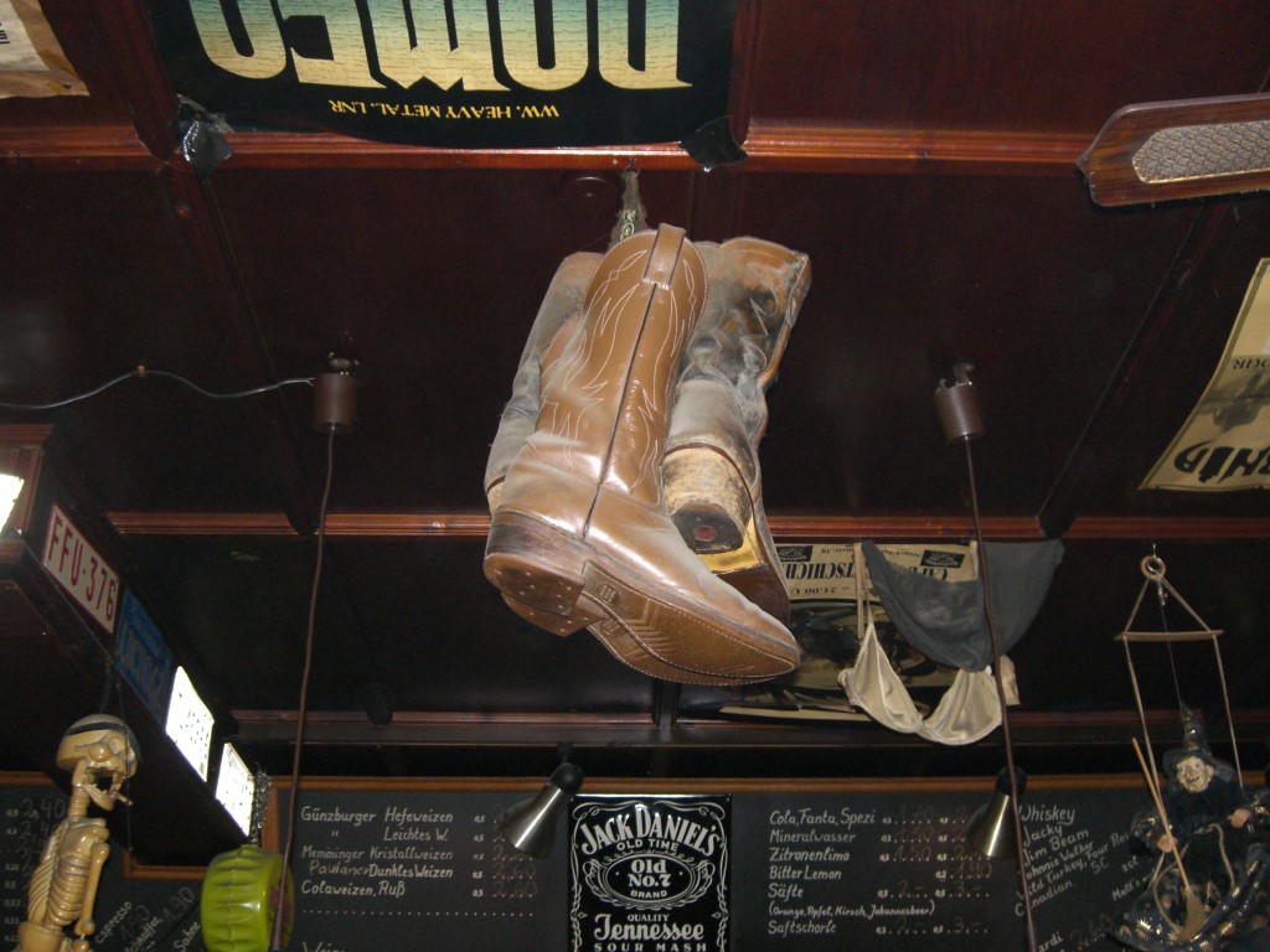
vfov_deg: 37.7
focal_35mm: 38
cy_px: 476
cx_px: 635
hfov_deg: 49.0
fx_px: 1394
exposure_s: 1/60
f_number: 2.8
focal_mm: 7.9
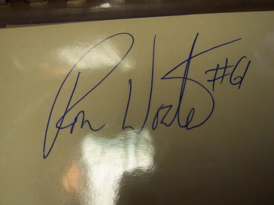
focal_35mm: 37
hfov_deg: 50.1
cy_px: 102
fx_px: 293
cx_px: 137
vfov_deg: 38.7
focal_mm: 5.6
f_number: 2.8
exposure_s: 1/125
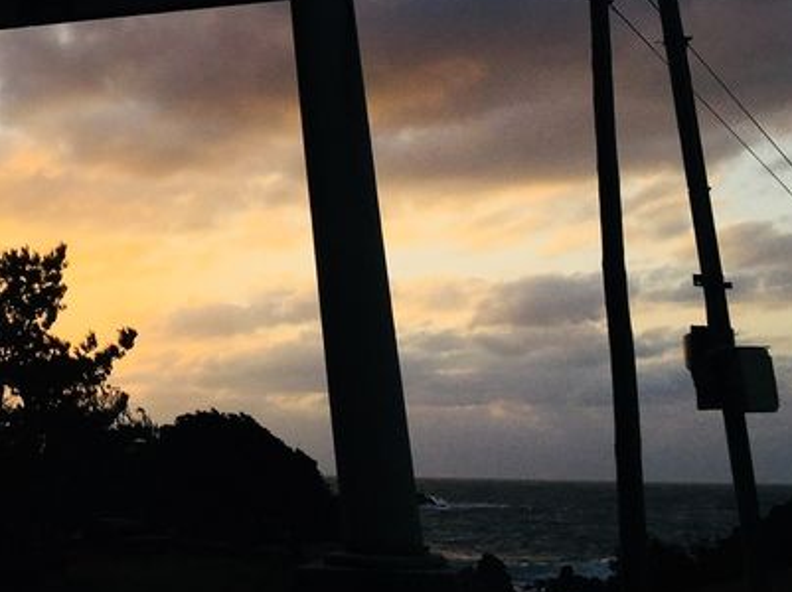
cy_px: 21
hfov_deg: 31.2
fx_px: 1349
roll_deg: -0.8
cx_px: 76
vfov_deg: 23.9
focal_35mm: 59
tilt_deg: +18.7
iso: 25
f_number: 2.2
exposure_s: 1/1637
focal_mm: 4.15
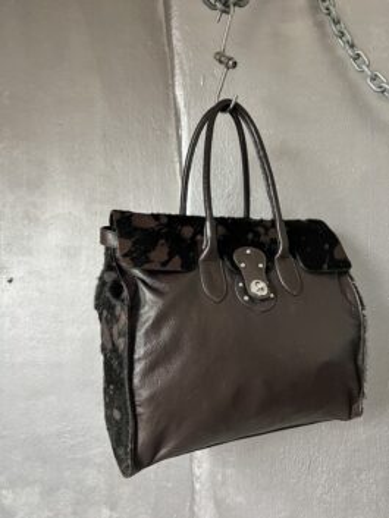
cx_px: 194
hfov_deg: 53.1
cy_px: 259
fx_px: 389
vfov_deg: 67.3
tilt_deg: +0.6
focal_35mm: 26
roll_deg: +0.7
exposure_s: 1/60
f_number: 1.5
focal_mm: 5.7
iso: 320
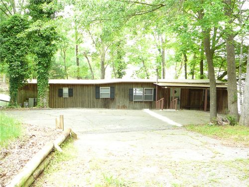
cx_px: 124
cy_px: 94
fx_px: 252
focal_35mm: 35
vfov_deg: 40.7
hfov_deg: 52.6
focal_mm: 5.2
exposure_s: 1/40
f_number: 2.8
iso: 80
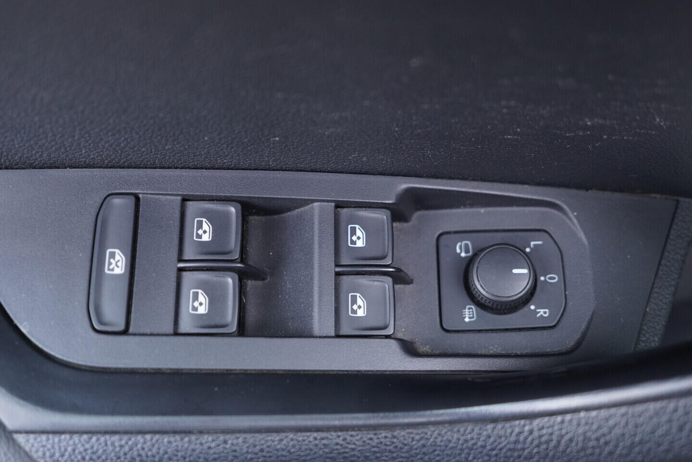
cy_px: 231
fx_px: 692
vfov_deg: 36.9
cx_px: 346
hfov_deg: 53.1
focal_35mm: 36
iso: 500
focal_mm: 24
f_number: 2.8
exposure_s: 1/40
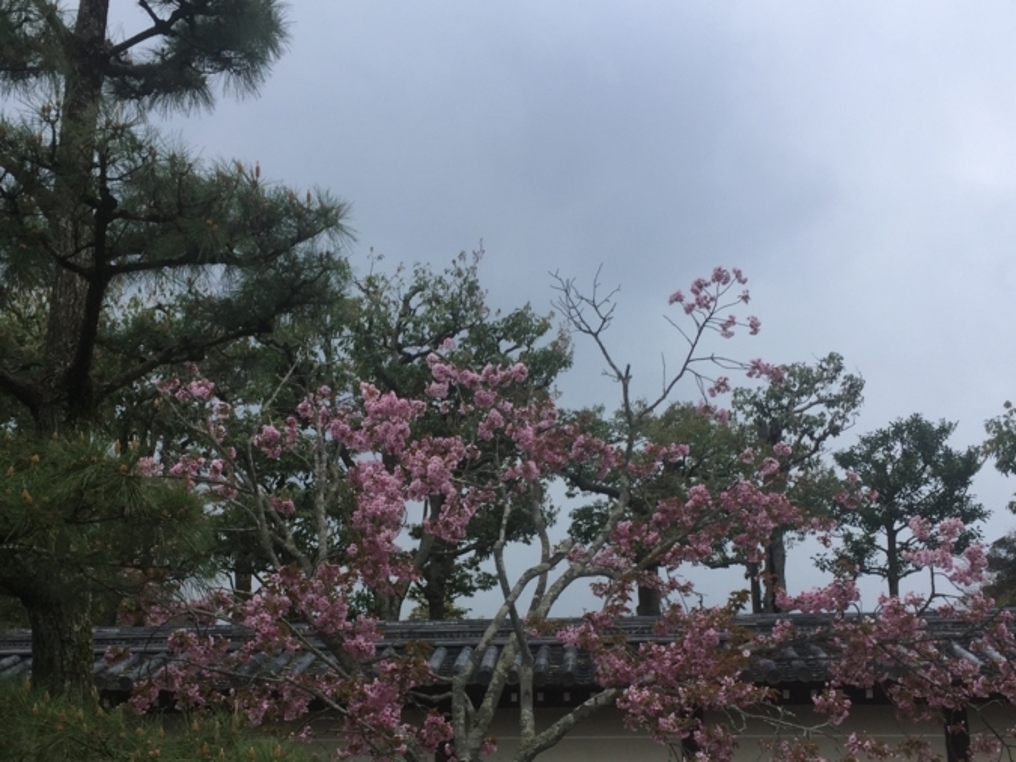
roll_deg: -1.4
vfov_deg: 32.3
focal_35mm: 44
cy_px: 557
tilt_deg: +10.9
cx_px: 446
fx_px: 1291
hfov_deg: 42.9
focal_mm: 4.15
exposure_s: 1/1130
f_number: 2.2
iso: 32
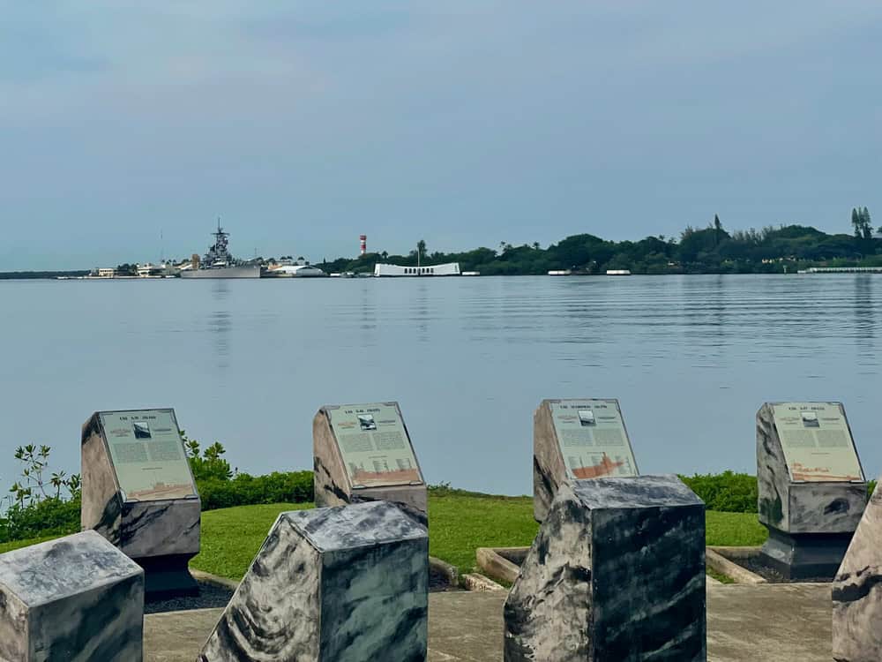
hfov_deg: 36.8
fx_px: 1325
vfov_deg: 28.0
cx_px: 441
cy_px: 331
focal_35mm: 52
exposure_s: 1/1916
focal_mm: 6
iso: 25
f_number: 2
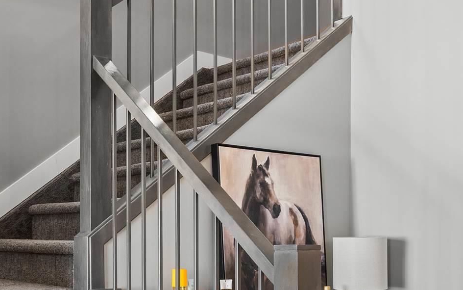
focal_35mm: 53
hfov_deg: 38.1
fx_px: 669
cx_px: 257
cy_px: 278
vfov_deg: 23.6
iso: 100
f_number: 8
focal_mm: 16
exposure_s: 1/1.25
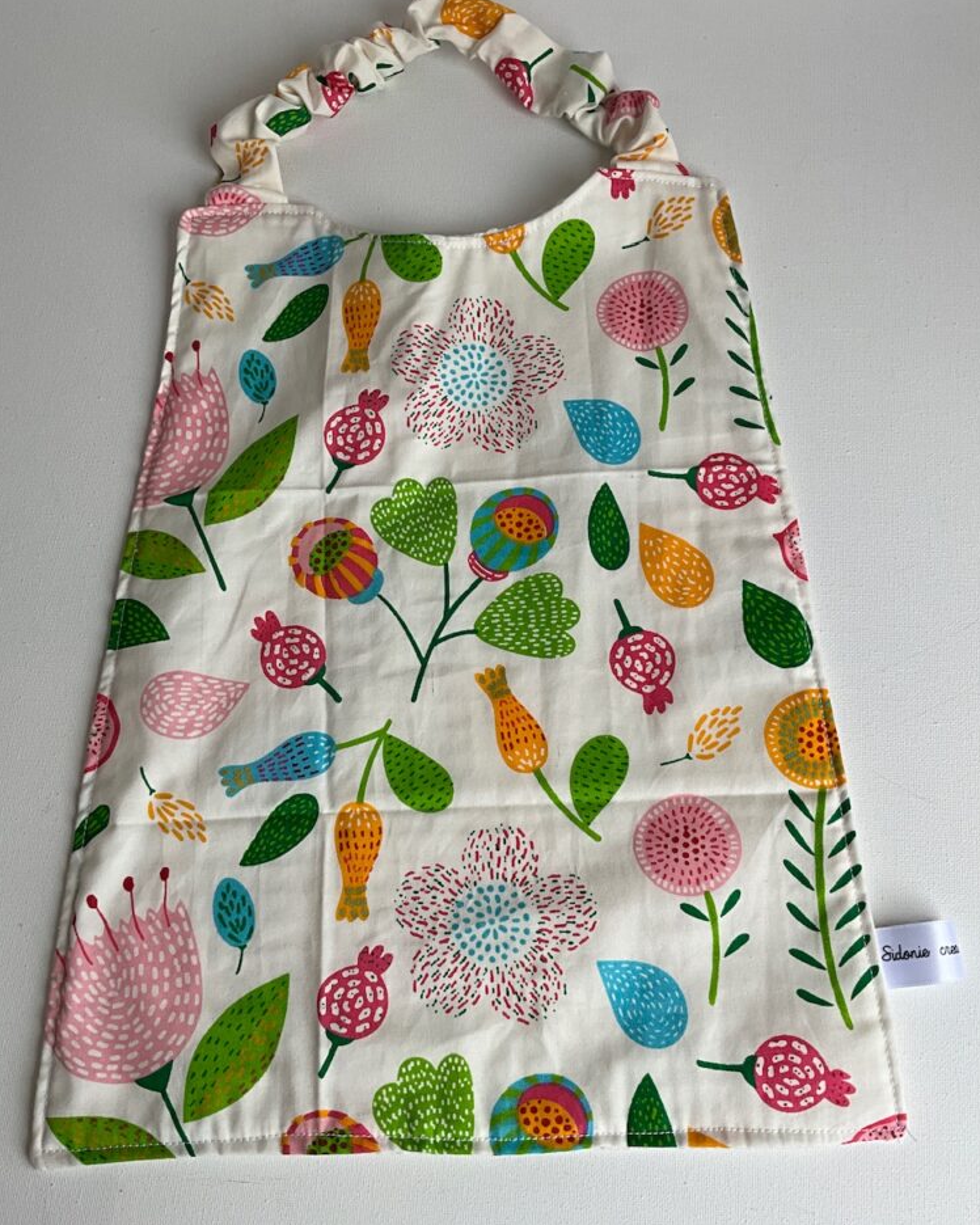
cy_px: 621
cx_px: 495
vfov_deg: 57.2
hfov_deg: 47.1
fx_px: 1124
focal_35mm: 31
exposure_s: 1/446
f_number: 1.8
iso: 25
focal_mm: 3
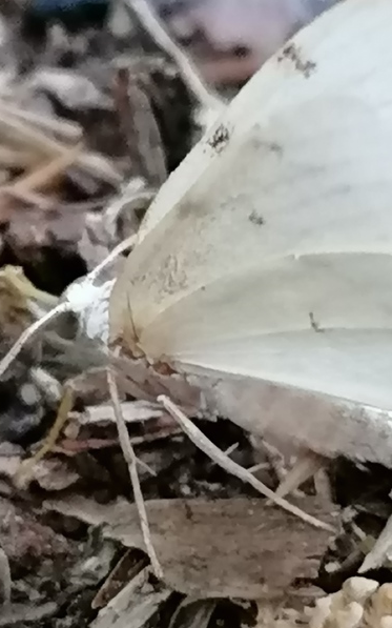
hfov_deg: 7.2
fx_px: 3129
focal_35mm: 183
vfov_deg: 11.5
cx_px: 199
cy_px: 330
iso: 500
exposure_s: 1/25
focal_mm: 4.75
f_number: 1.8
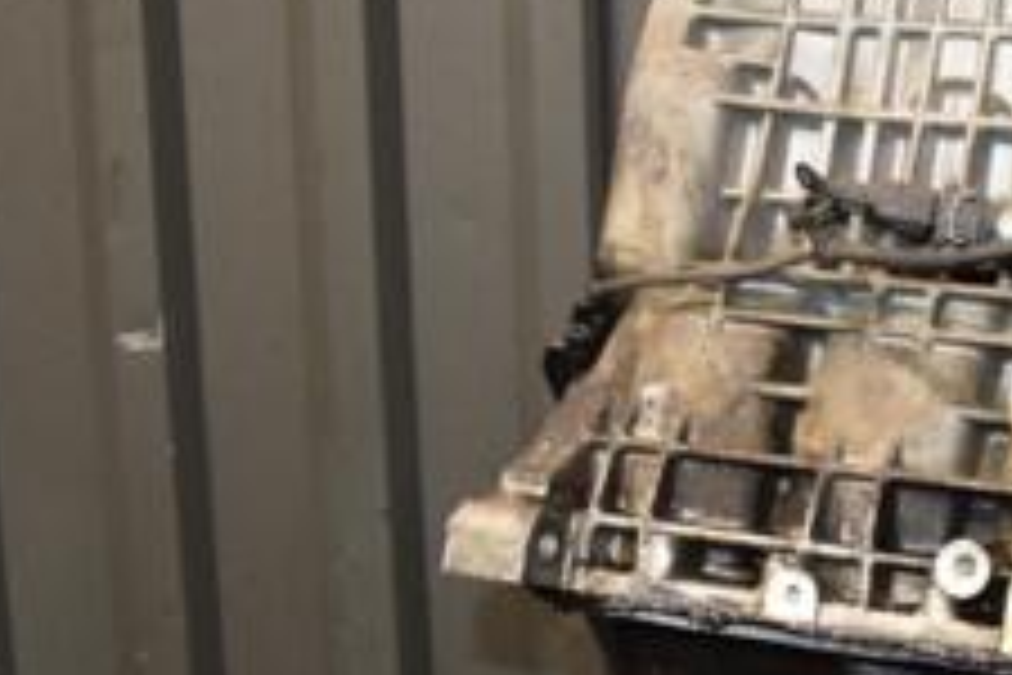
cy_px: 292
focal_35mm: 72
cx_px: 1102
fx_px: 2024
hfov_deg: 26.0
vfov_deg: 18.9
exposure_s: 1/60
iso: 800
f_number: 5
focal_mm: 18
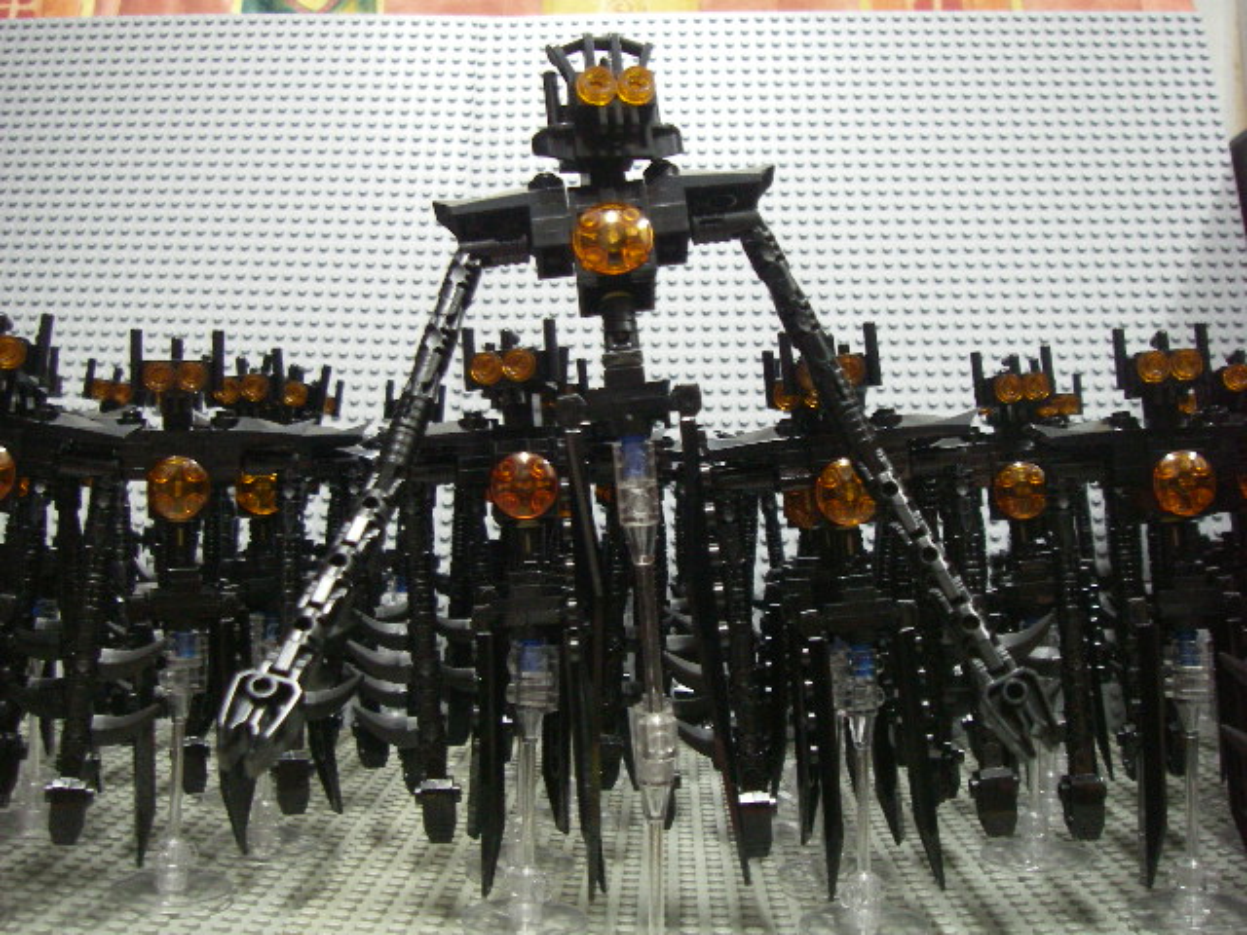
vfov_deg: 37.7
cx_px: 624
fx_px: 1369
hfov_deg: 49.0
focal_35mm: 38
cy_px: 468
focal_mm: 6.3
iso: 320
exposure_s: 1/4
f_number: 3.3
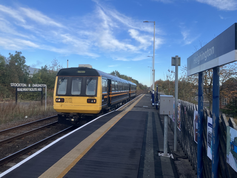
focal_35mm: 28
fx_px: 192
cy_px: 89
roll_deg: -1.7
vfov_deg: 49.7
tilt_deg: +0.3
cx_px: 118
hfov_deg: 63.4
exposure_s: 1/852
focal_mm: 3.99
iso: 32
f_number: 1.8
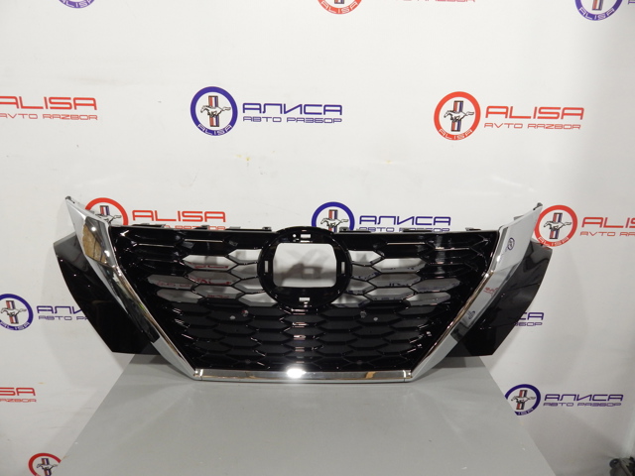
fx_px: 422
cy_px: 238
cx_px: 318
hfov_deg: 73.9
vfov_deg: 58.9
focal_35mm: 23
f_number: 3
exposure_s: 1/30
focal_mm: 4
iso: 360
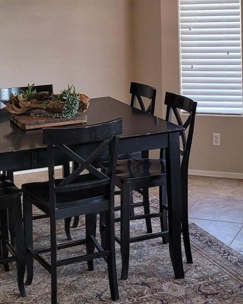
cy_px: 12
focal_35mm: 74
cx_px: 170
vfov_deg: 24.7
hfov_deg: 20.6
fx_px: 665
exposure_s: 1/120
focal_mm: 5.4
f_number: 1.8
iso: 200
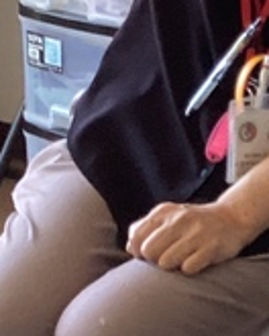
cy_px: 26
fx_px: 1821
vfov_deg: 10.5
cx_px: 530
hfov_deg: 8.1
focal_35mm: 183
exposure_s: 1/60
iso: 100
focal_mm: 3.3
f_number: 2.4
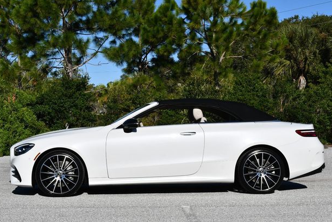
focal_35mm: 67
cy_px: 106
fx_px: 619
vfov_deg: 20.4
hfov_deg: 30.0
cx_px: 168
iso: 100
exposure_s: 1/400
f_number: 9
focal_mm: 32
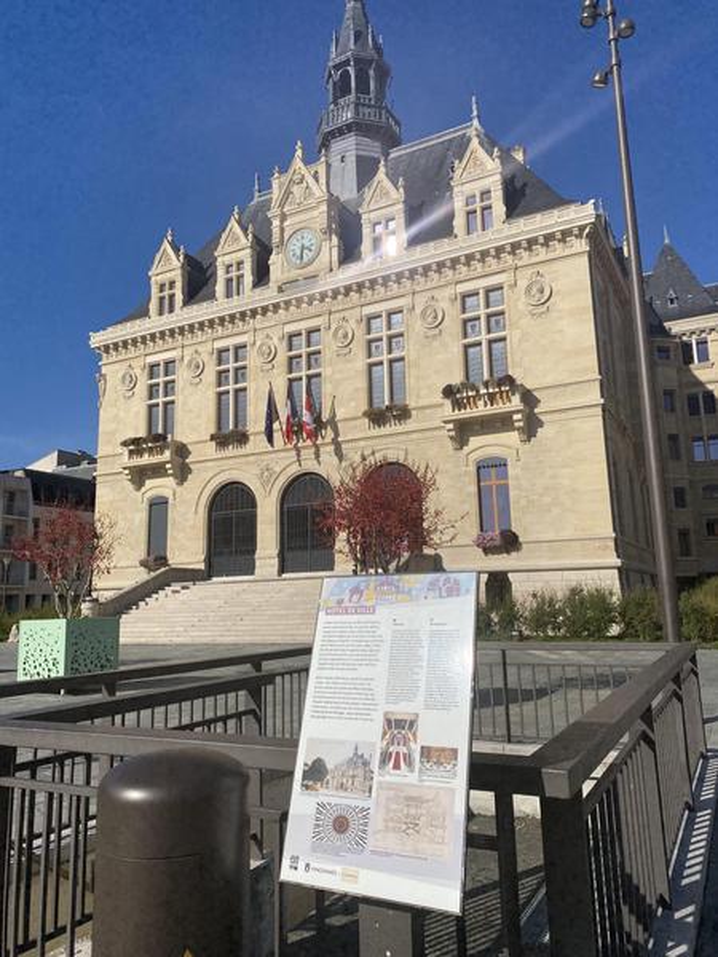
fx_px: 719
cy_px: 478
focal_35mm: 26
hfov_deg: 53.1
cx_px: 359
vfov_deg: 67.3
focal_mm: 4.25
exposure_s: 1/7194
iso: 32
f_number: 1.8
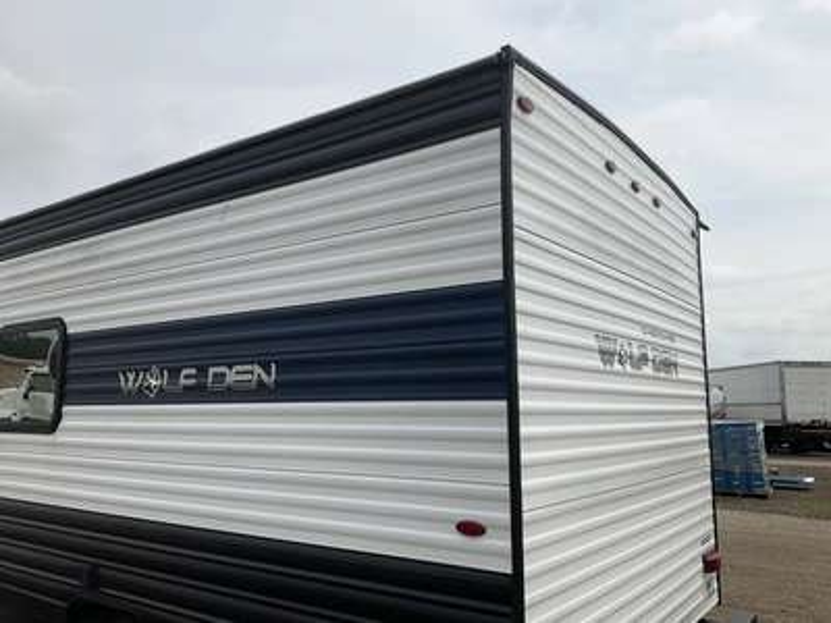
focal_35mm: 29
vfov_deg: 48.2
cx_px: 416
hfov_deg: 61.7
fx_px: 696
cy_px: 312
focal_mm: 3
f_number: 1.8
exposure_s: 1/3322
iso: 25
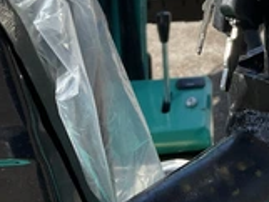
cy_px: -30
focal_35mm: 72
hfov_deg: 24.7
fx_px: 560
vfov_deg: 19.5
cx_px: 314
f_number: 1.8
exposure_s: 1/1098
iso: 25
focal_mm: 3
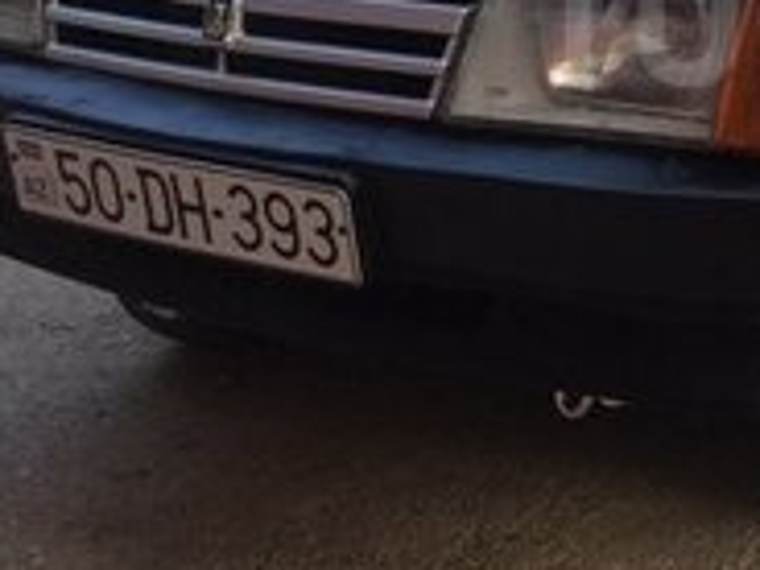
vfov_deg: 14.0
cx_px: 954
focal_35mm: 104
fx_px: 2283
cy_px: 23
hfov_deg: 17.8
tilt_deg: -15.8
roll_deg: +4.6
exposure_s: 1/50
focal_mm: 4.15
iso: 32
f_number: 2.2
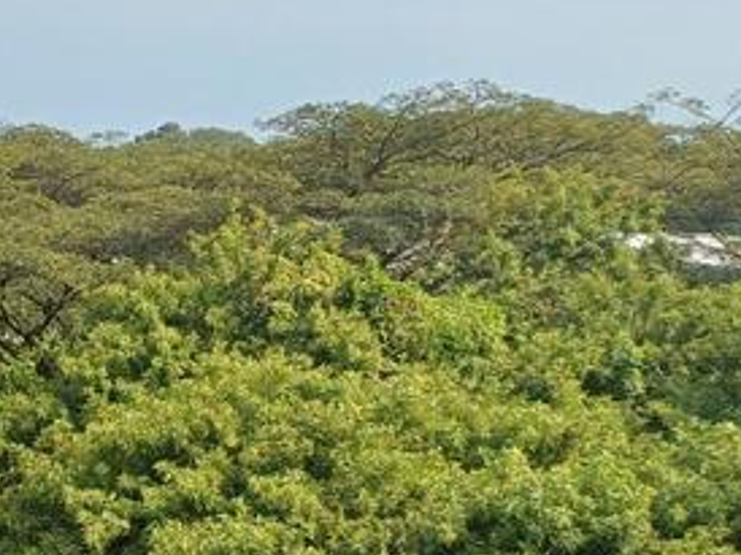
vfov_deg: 19.3
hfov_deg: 23.6
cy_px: 609
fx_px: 1561
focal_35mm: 73
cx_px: -222
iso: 50
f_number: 1.8
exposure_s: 1/678
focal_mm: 4.65
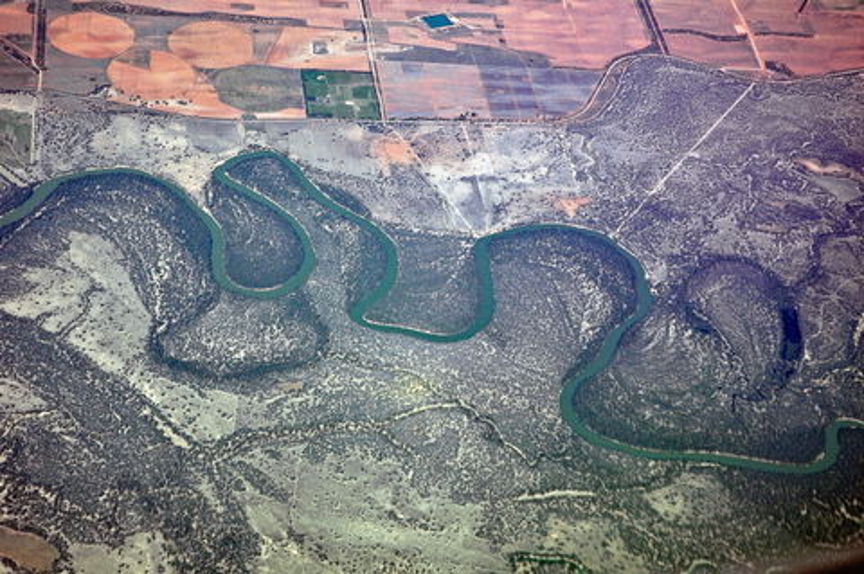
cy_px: 287
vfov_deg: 17.5
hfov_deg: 26.0
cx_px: 432
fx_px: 1870
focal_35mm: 78
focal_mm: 52
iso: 200
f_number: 7.1
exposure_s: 1/200
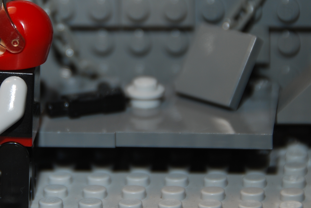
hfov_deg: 4.1
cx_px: 80
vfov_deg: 2.7
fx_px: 4351
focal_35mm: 503
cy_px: 60
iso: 100
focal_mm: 200
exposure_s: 1/125
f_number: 5.6
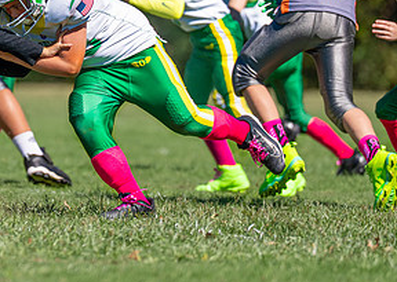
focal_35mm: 631
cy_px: 18
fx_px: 7106
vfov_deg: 2.3
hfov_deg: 3.2
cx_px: 60
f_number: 2.8
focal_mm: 200
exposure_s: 1/3200
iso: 160
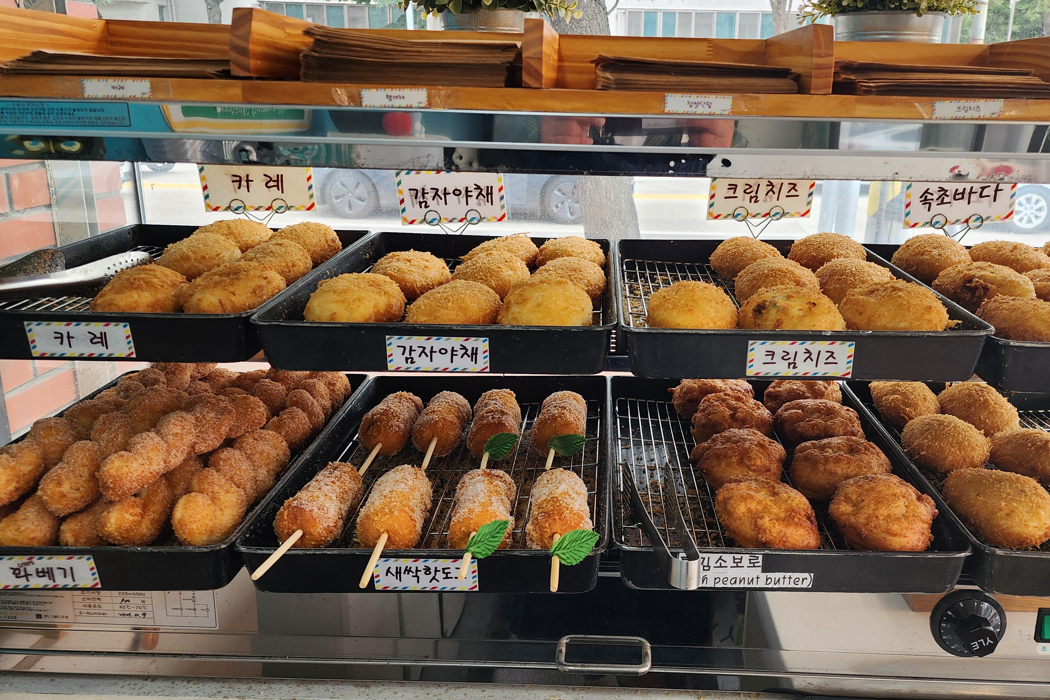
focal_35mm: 28
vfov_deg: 46.3
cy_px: 308
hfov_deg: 65.1
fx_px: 817
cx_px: 604
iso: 50
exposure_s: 1/120
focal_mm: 6.4
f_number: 1.8
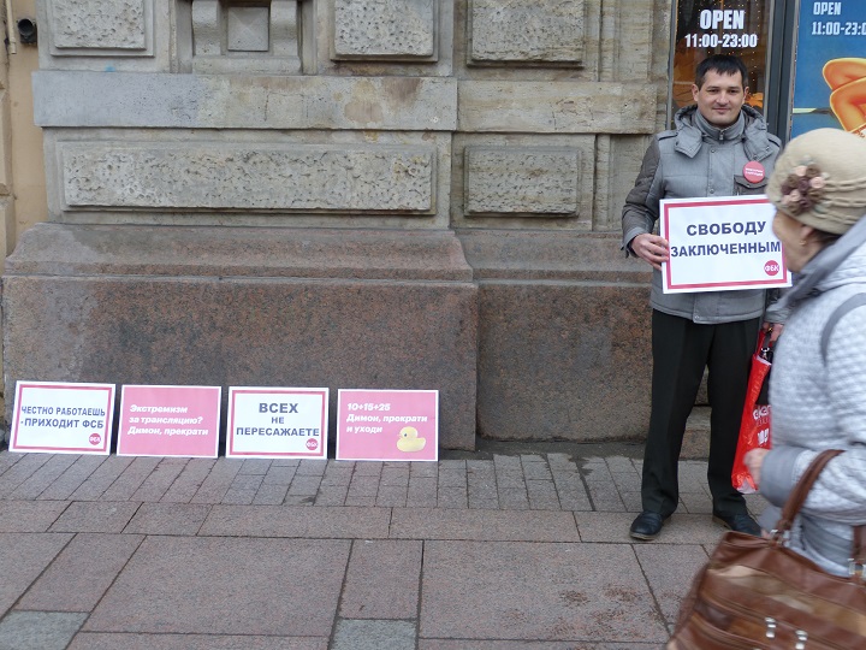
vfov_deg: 33.6
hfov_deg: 43.9
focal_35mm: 43
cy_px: 325
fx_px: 1076
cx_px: 433
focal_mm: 7.6
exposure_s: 1/125
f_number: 4
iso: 100
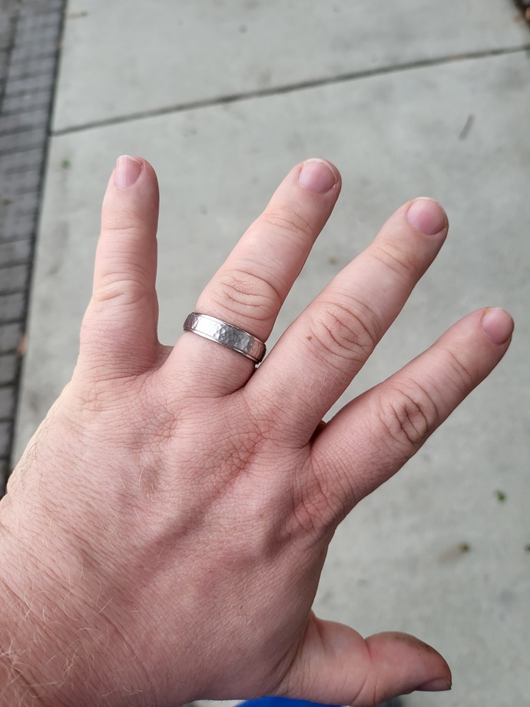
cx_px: 265
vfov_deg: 71.6
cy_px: 354
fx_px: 490
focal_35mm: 24
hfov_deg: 56.8
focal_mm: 5
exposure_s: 1/120
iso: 64
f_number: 1.8
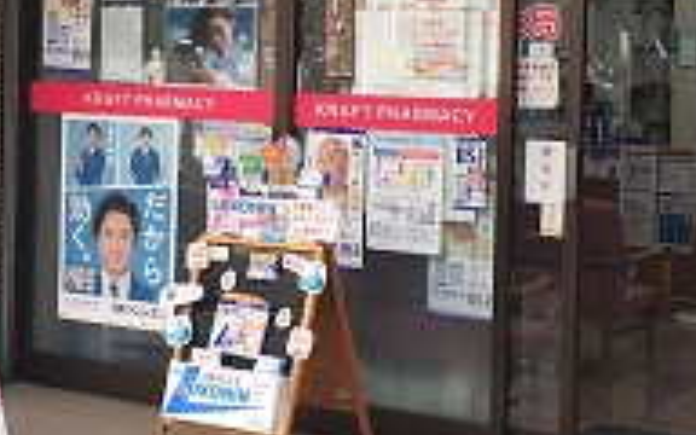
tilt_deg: -1.4
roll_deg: -0.7
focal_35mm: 77
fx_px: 1461
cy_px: 54
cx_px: 323
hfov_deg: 26.8
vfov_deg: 16.7
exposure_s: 1/300
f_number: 2.2
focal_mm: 4.15
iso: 25
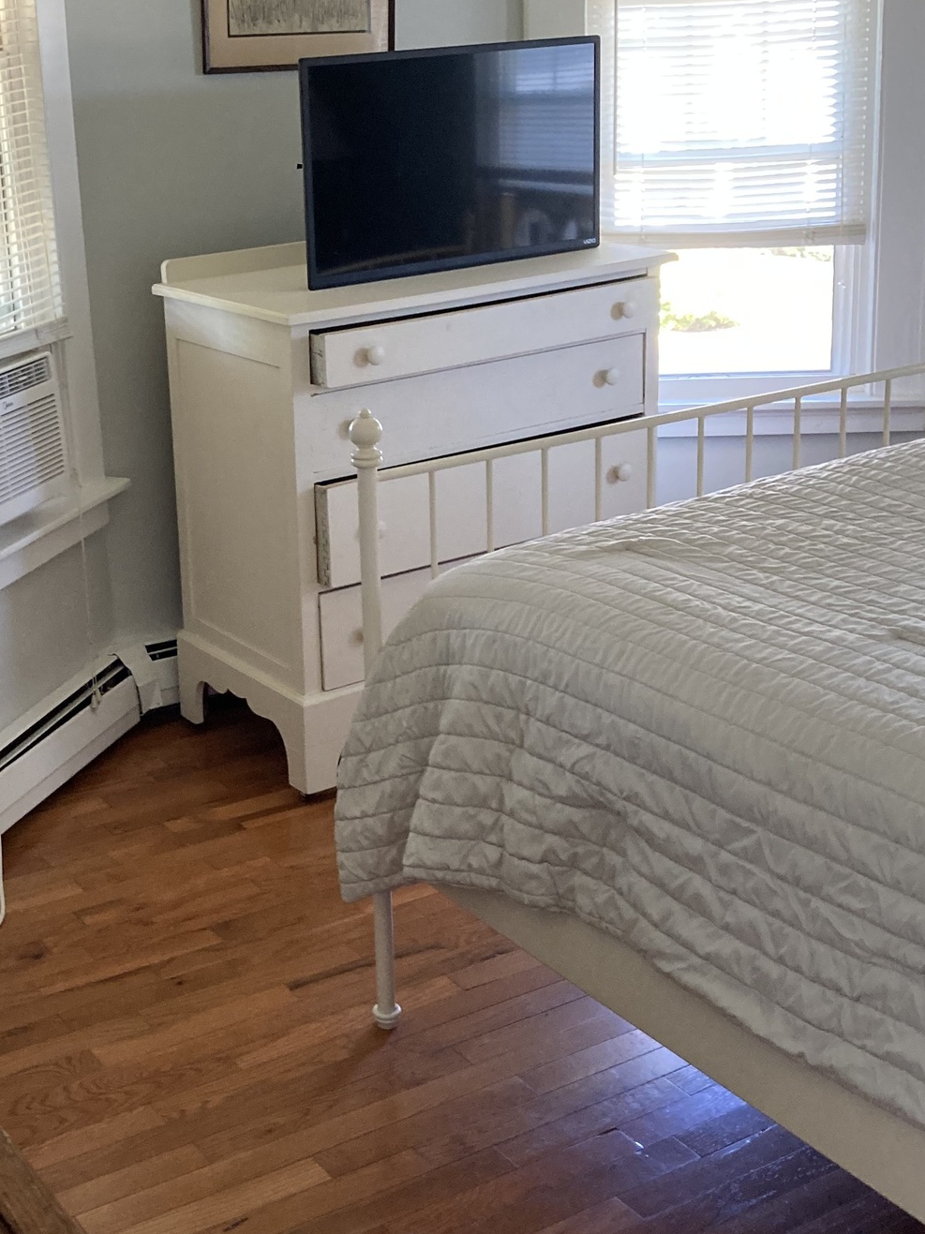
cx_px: 260
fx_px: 1747
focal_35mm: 49
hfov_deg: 29.3
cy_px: 519
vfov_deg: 38.8
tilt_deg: -14.7
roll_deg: +2.3
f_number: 1.8
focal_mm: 3.99
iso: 200
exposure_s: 1/60
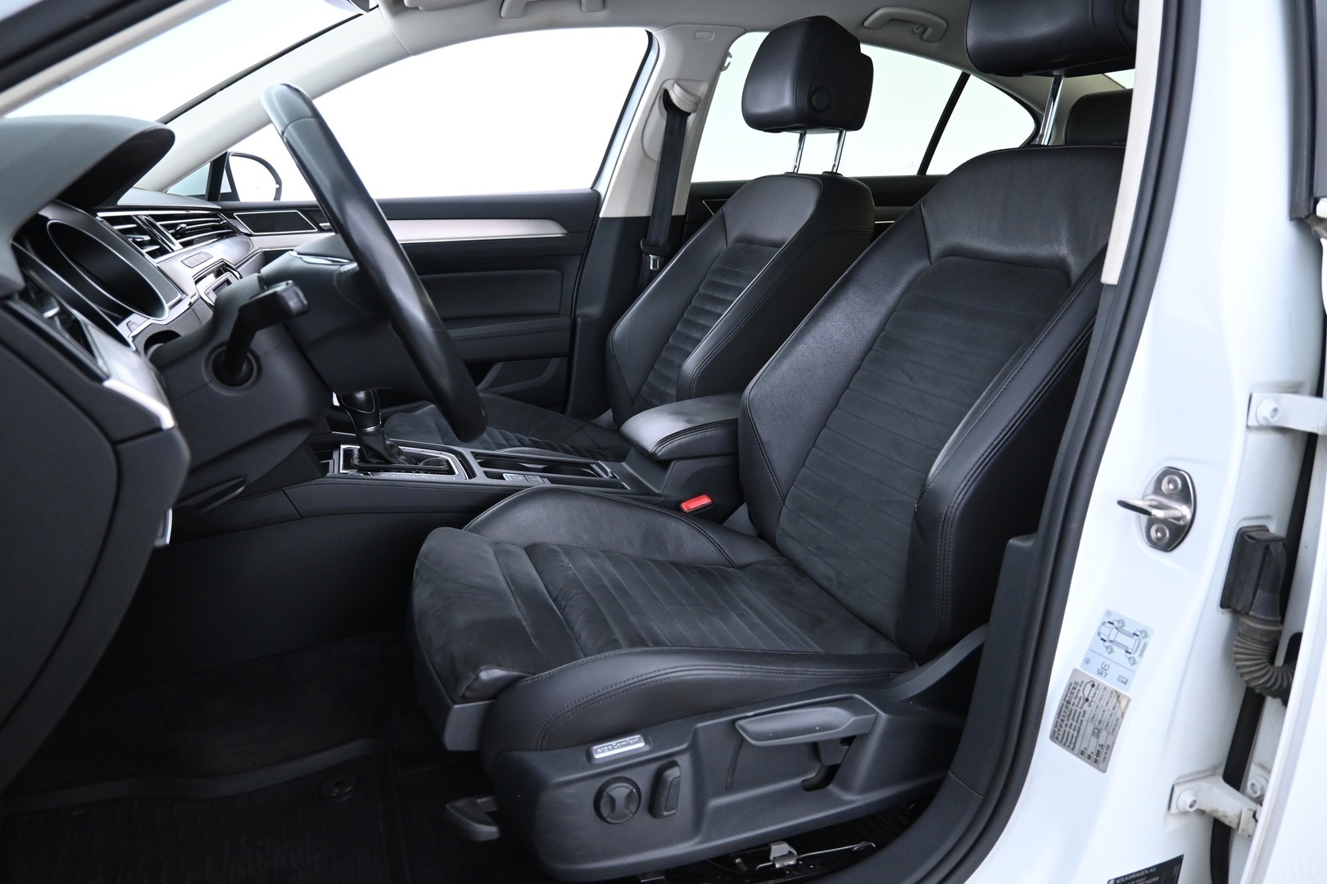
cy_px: 442
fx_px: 885
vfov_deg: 53.1
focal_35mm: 24
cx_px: 664
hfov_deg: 73.7
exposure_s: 1/25
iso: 1600
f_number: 3.5
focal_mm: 16
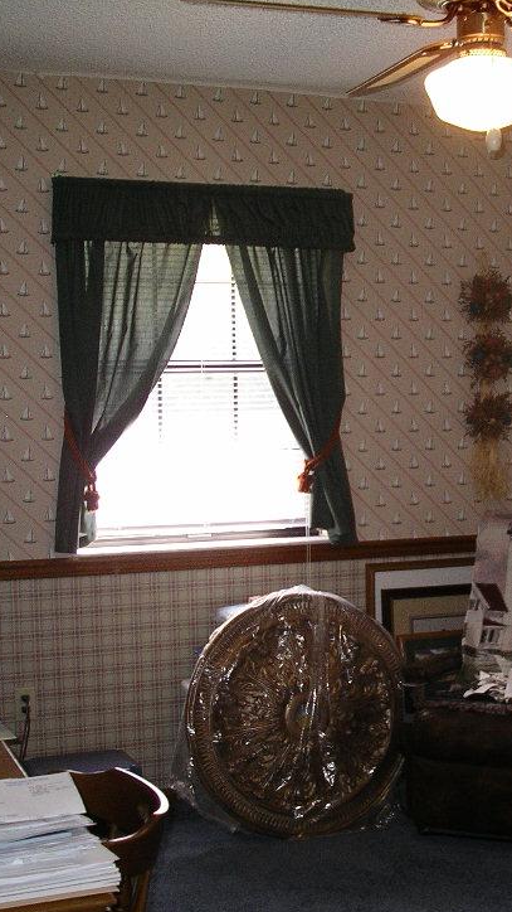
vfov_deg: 36.6
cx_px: 430
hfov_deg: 20.8
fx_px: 1376
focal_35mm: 57
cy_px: 480
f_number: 2.8
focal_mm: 7.8
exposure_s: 1/40
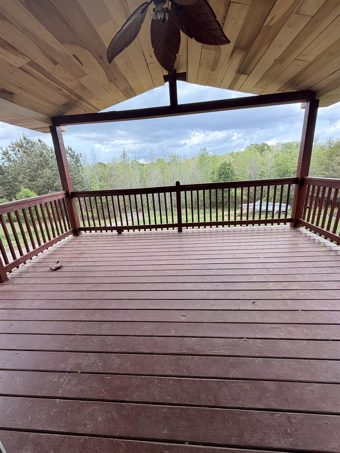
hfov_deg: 85.7
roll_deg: +4.1
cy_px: 226
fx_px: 183
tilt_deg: -15.8
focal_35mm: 14
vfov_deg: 102.1
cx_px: 170
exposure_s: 1/144
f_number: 2.2
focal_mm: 2.22
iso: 40
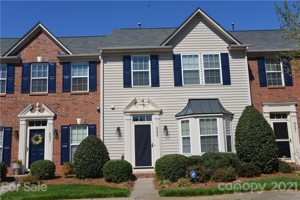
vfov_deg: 38.9
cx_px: 150
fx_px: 283
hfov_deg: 55.8
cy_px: 100
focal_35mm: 34
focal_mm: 34
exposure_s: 1/320
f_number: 9
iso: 100
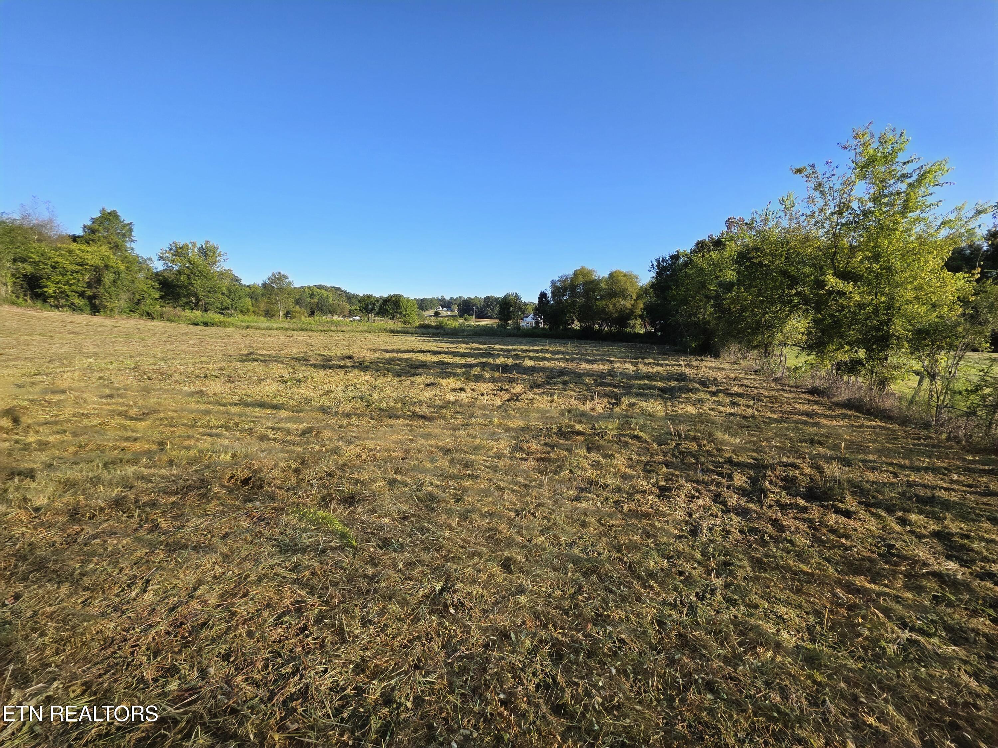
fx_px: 375
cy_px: 374
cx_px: 499
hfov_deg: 106.2
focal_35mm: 13
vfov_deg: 89.9
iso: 100
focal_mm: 2.2
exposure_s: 1/2000
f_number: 1.9
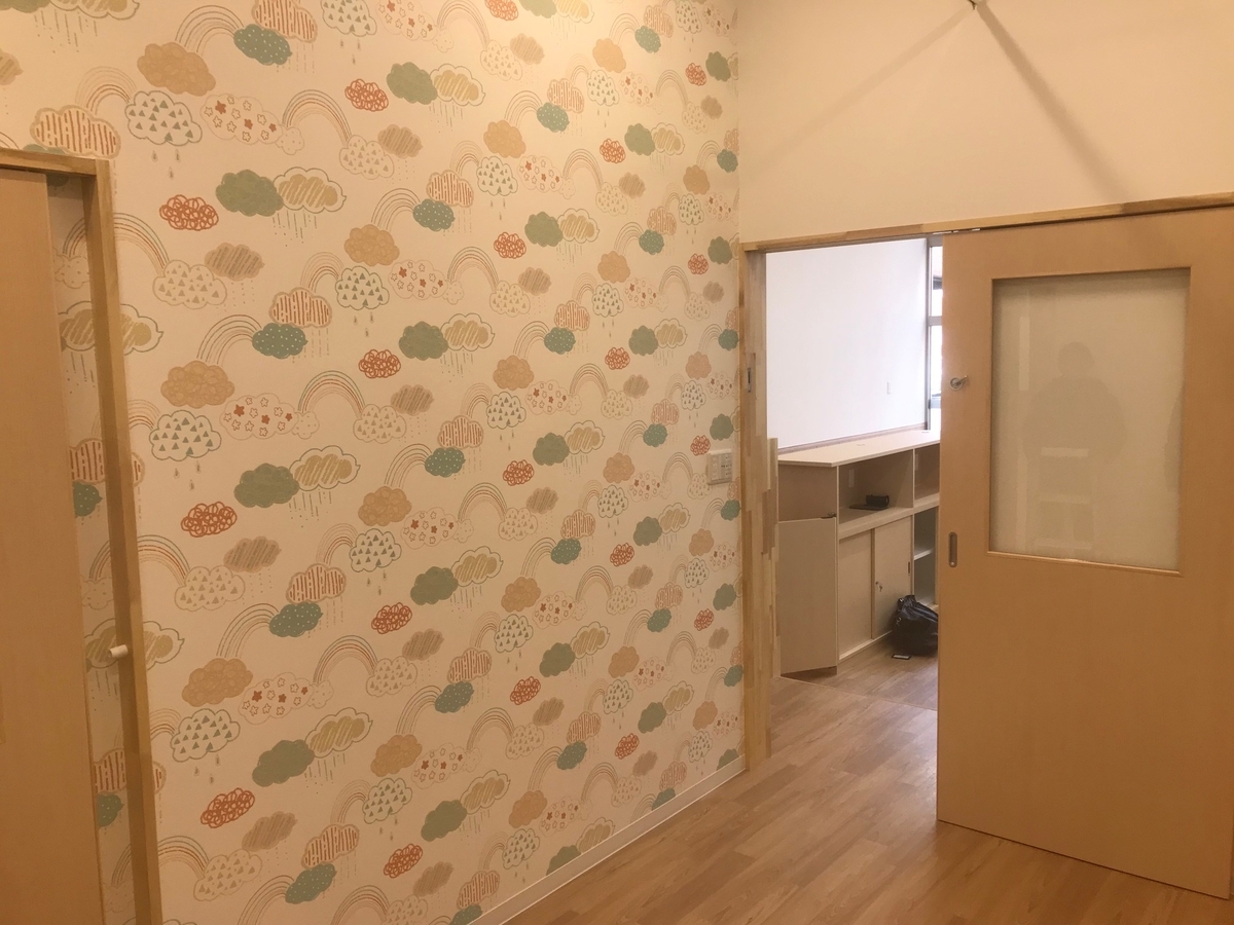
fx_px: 998
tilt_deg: -5.2
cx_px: 617
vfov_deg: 49.7
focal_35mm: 28
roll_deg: +1.6
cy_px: 462
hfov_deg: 63.4
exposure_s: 1/120
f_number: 1.8
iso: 32
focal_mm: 3.99
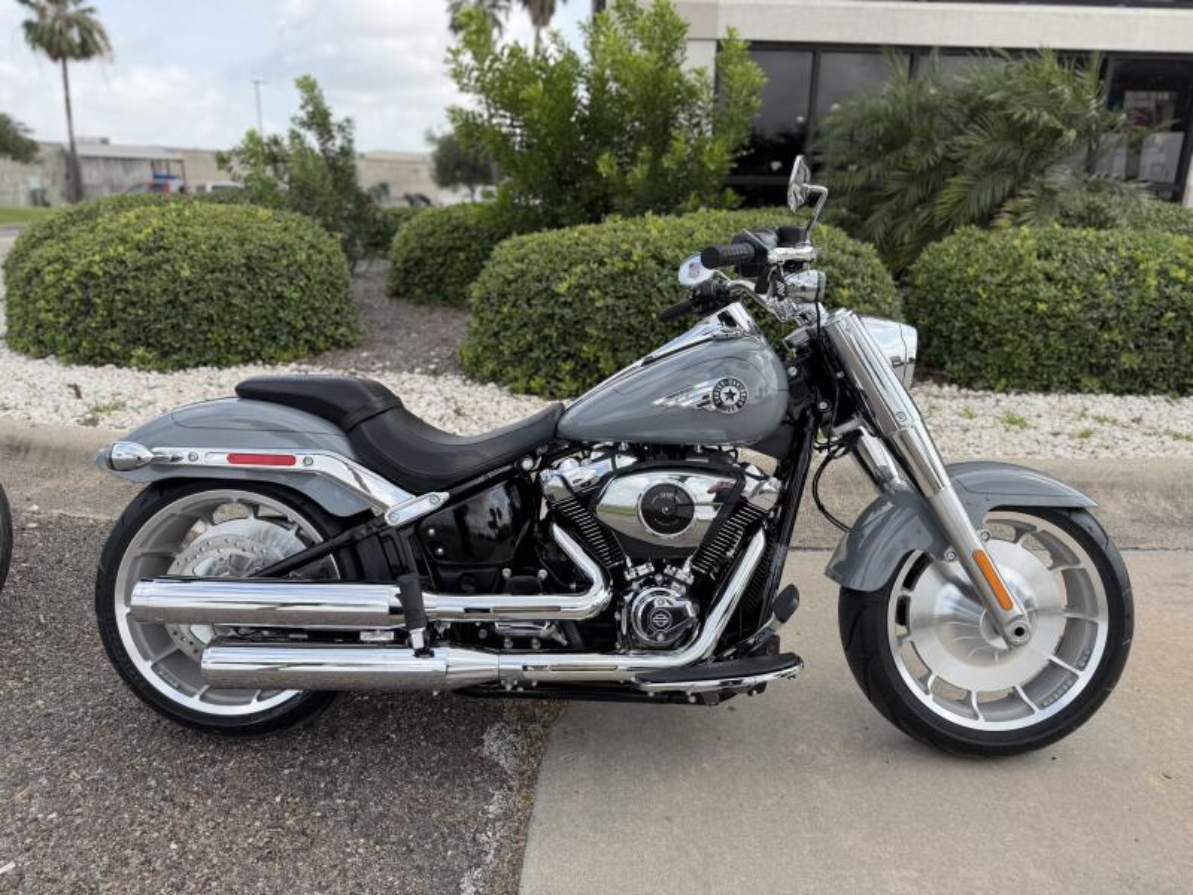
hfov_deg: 71.6
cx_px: 596
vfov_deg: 56.8
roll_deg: +0.8
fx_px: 827
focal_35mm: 24
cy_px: 448
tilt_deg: -16.9
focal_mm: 6.76
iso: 80
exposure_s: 1/2053
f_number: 1.78
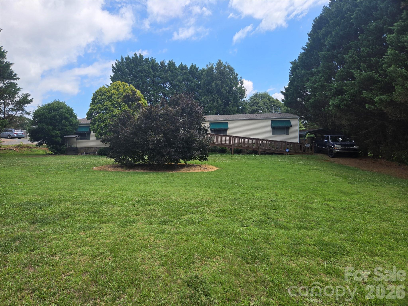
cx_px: 204
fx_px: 271
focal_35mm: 23
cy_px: 153
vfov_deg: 58.9
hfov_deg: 73.9
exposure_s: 1/1358
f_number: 1.8
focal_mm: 5.4
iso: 25
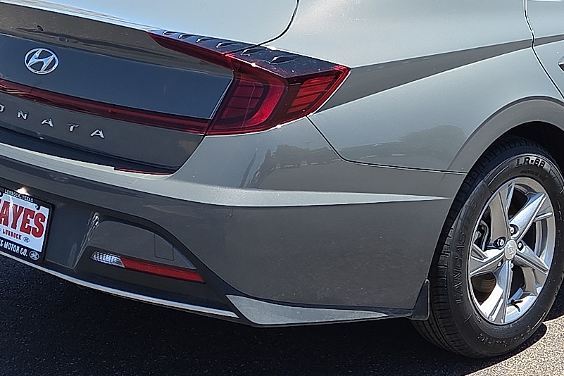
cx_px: 407
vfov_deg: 16.7
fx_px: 1269
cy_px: 74
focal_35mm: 81
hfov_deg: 24.8
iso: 76
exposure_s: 1/3333
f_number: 1.8
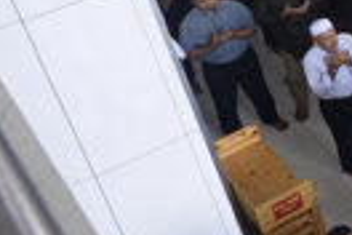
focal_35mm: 98
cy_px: -134
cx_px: 905
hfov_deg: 13.4
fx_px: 958
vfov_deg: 13.1
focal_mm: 19
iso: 1600
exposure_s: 1/40
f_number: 11
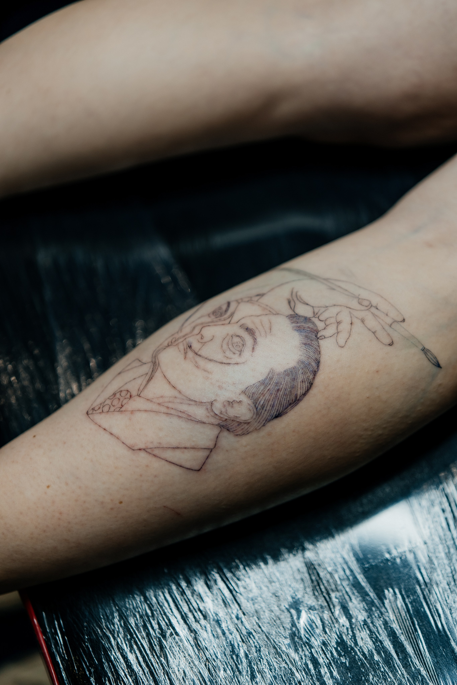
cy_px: 342
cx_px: 228
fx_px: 857
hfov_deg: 29.9
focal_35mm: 45
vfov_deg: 43.6
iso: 250
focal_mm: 45
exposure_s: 1/320
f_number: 1.8
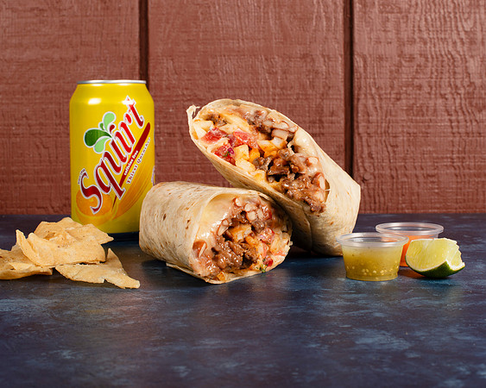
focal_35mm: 57
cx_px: 251
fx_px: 817
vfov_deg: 26.7
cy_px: 194
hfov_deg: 33.1
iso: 200
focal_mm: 50
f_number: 13
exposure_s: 1/200
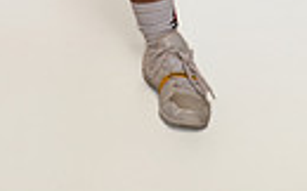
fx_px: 1655
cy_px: -337
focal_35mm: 198
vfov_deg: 6.2
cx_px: 61
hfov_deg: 10.6
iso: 500
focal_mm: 56
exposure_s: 1/200
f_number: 6.3
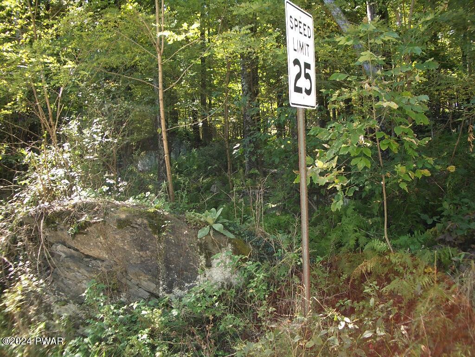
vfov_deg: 40.7
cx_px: 238
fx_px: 480
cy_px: 178
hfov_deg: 52.6
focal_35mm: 35
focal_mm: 5.8
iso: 100
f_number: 2.6
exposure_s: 1/60
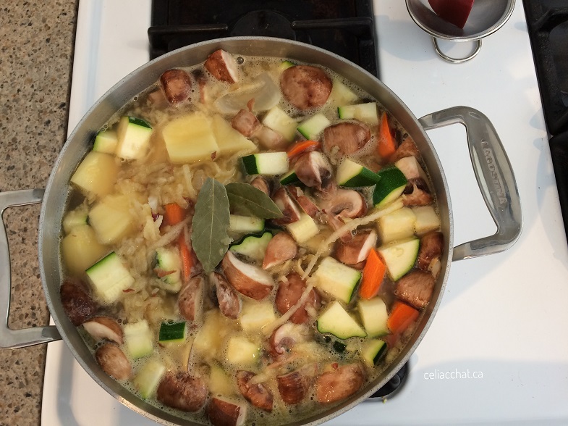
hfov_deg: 61.7
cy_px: 213
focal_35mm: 29
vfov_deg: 48.2
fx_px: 476
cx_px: 284
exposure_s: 1/30
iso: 50
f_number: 2.2
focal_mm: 4.15
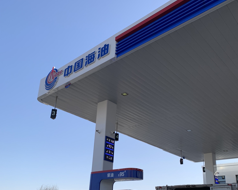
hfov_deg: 52.9
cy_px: 129
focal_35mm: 34
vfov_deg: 42.7
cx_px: 119
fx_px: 239
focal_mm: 4.25
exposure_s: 1/2208
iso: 25
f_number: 1.8
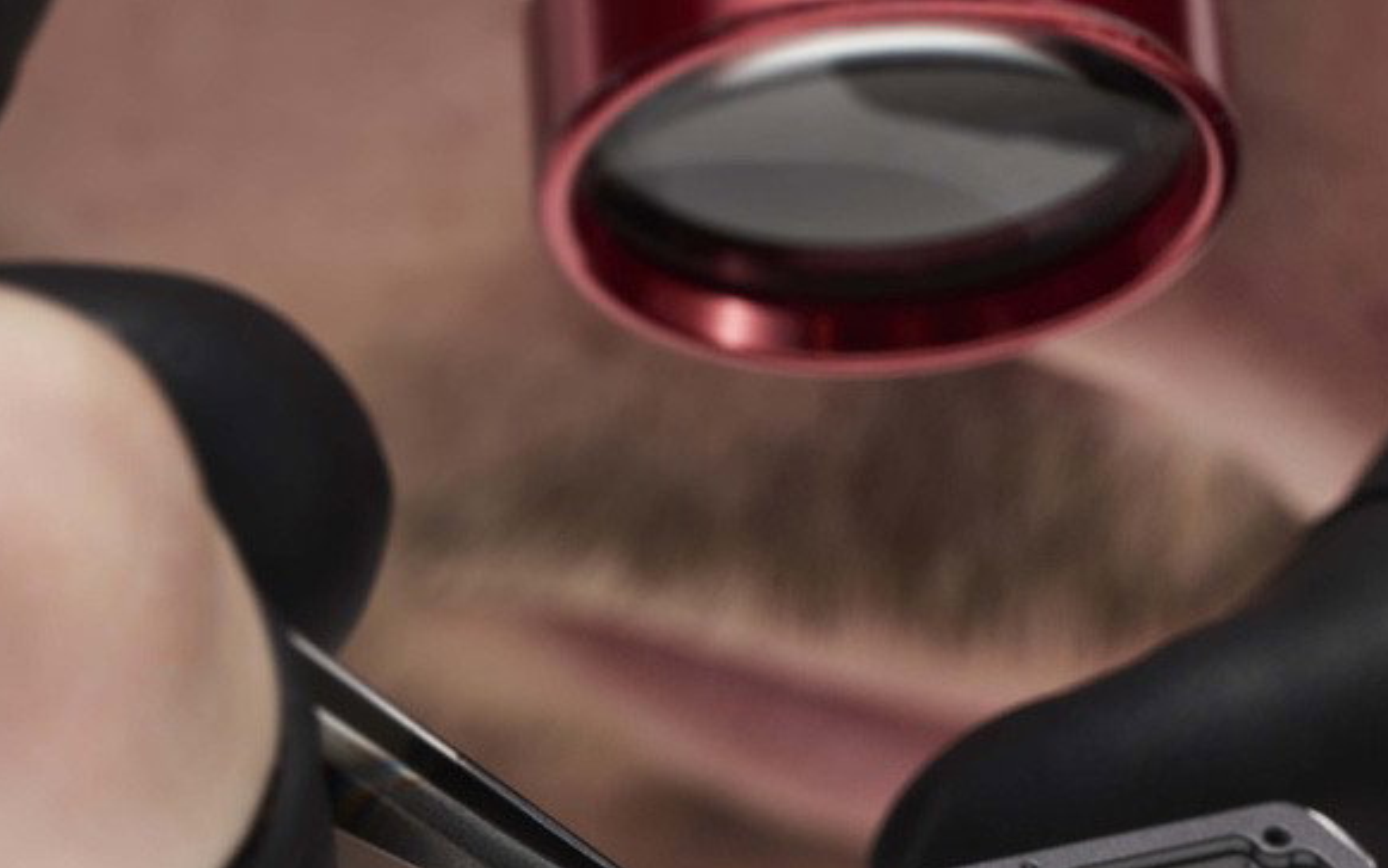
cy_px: 748
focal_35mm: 350
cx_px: 1305
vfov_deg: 3.8
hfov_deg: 6.0
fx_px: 13242
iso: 125
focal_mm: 100
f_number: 6.3
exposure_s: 1/160
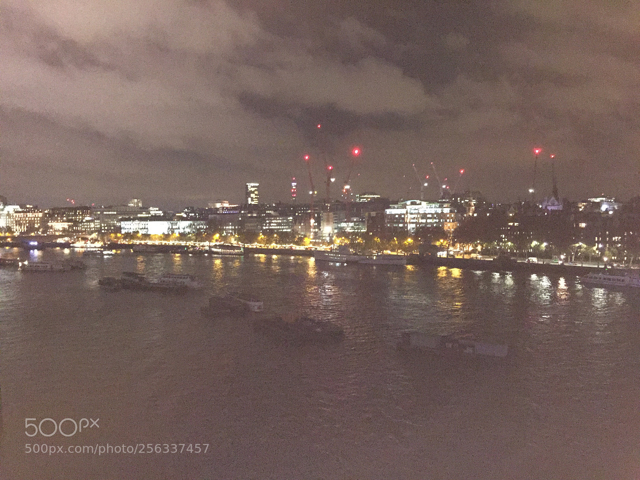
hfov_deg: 61.7
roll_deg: +0.2
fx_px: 536
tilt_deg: -1.8
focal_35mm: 29
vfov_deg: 48.2
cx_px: 320
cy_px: 240
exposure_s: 1/17
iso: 1600
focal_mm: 4.15
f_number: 2.2
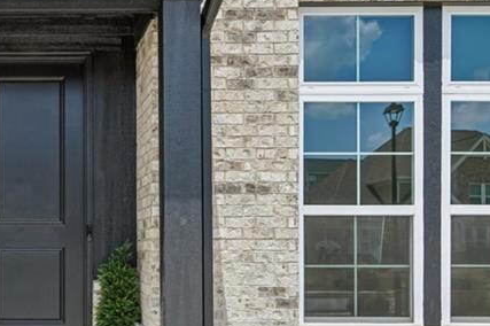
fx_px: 653
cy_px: 246
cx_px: 42
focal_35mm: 48
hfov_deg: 38.2
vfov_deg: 27.6
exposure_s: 1/800
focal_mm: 20
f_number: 8
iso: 400
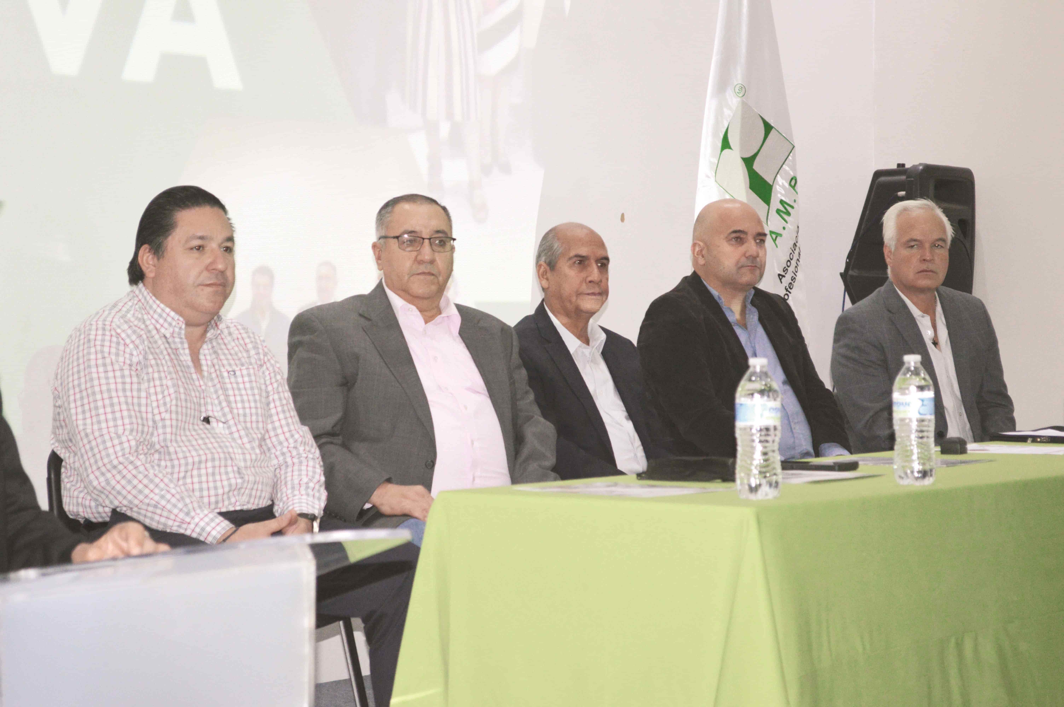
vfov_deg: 17.5
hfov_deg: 26.0
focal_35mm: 78
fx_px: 2303
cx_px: 532
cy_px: 354
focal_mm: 52
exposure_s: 1/60
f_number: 5.6
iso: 1250
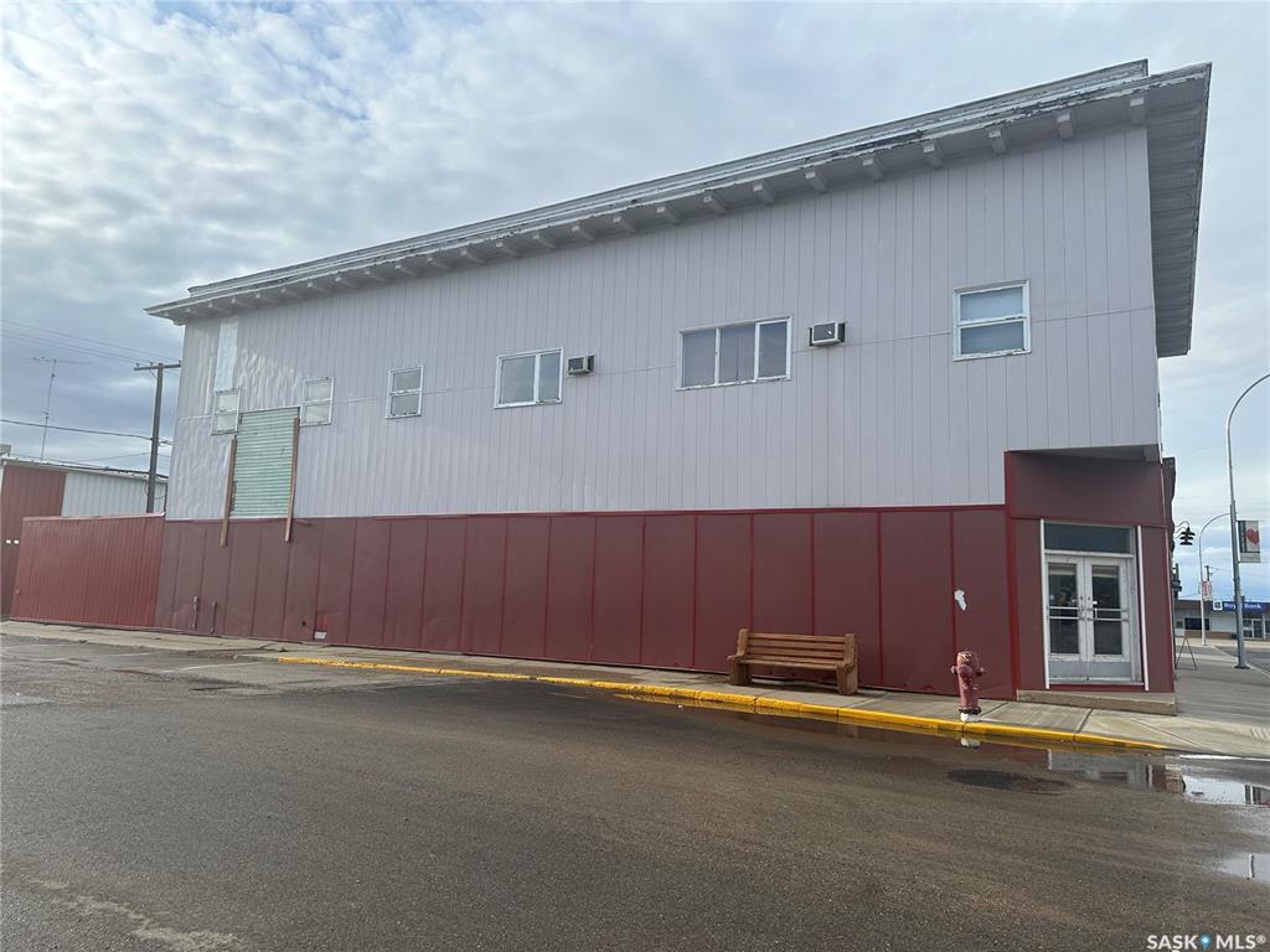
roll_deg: -2.2
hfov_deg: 71.6
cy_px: 476
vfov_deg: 56.8
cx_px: 635
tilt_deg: +8.4
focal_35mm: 24
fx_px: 881
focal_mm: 6.86
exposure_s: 1/3058
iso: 80
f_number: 1.78
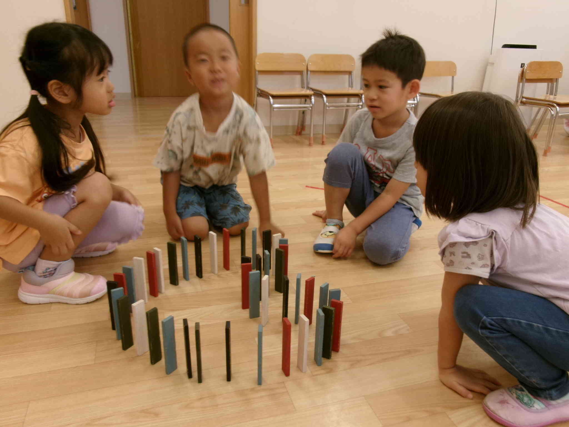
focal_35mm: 28
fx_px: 460
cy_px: 214
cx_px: 284
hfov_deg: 63.4
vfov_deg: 49.7
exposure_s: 1/34
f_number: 3.9
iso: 138
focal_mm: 5.1
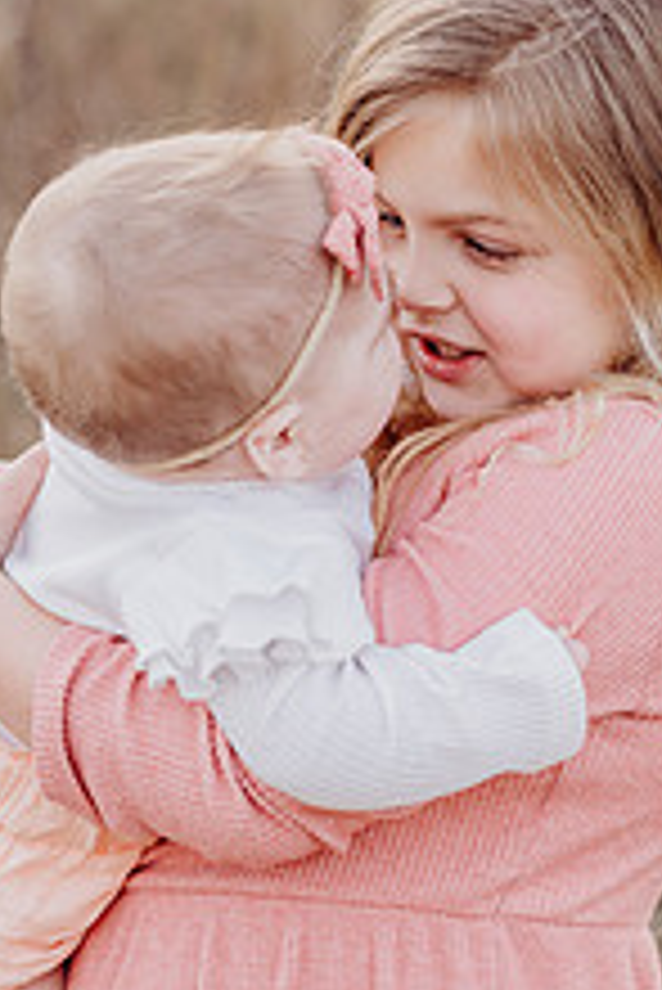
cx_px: 365
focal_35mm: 174
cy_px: 752
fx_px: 4792
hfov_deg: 7.9
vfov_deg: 11.8
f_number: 2.5
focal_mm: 85
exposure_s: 1/320
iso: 320
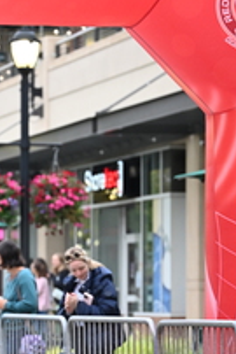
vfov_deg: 10.7
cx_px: -18
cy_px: 259
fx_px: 1875
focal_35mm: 191
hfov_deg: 7.2
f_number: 2.8
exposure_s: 1/800
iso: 1600
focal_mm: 70
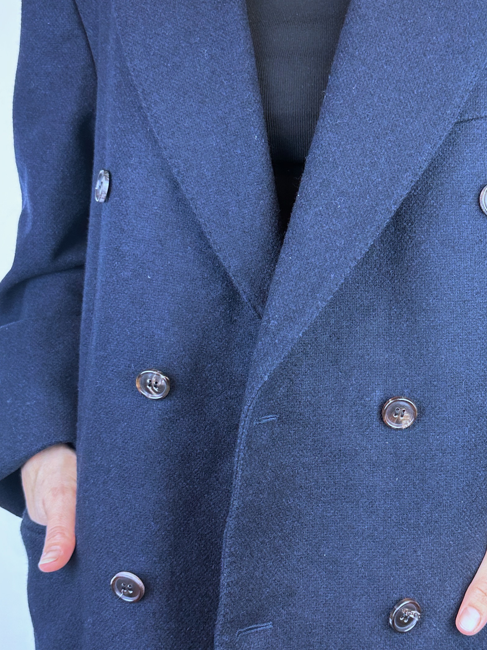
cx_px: 355
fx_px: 863
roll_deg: -1.1
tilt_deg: -5.4
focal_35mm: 46
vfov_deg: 41.2
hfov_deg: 31.1
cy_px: 343
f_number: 1.78
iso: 100
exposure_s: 1/100
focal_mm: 6.86
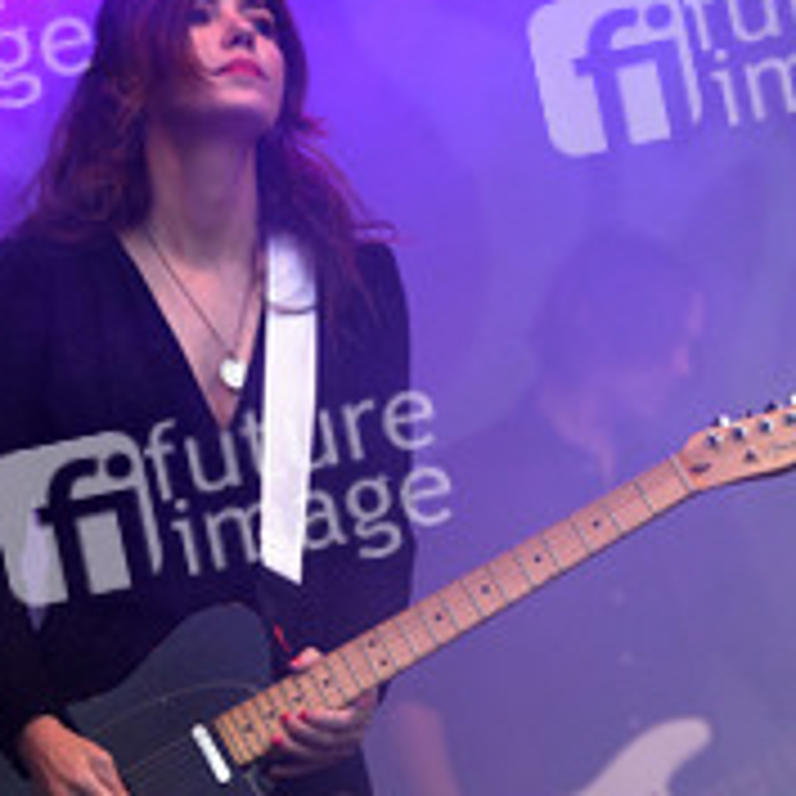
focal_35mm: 211
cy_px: 724
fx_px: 5489
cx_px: 351
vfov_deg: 8.3
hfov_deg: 8.3
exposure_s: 1/320
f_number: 3.5
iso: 1250
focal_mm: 110
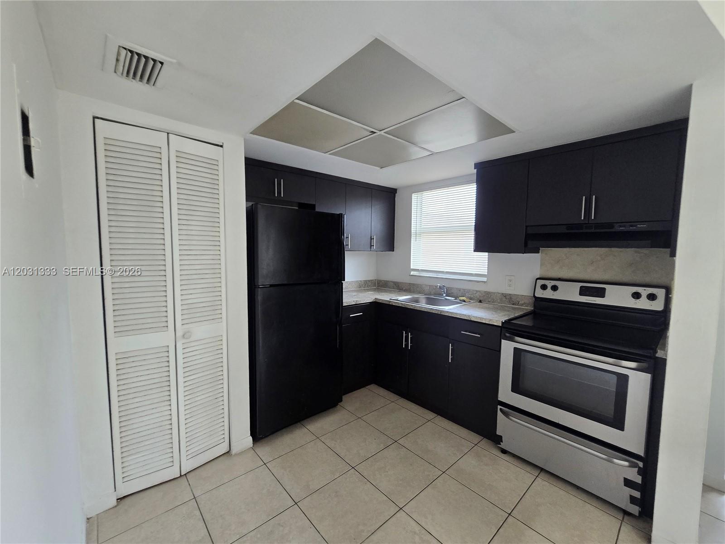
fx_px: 272
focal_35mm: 13
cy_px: 272
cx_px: 362
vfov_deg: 89.9
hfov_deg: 106.2
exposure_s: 1/60
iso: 200
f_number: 2.2
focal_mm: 2.2
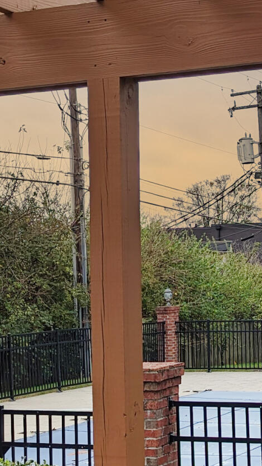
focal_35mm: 94
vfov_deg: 22.7
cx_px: 279
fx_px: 1161
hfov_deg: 12.7
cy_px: 268
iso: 47
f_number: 1.85
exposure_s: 1/833
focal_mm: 6.81
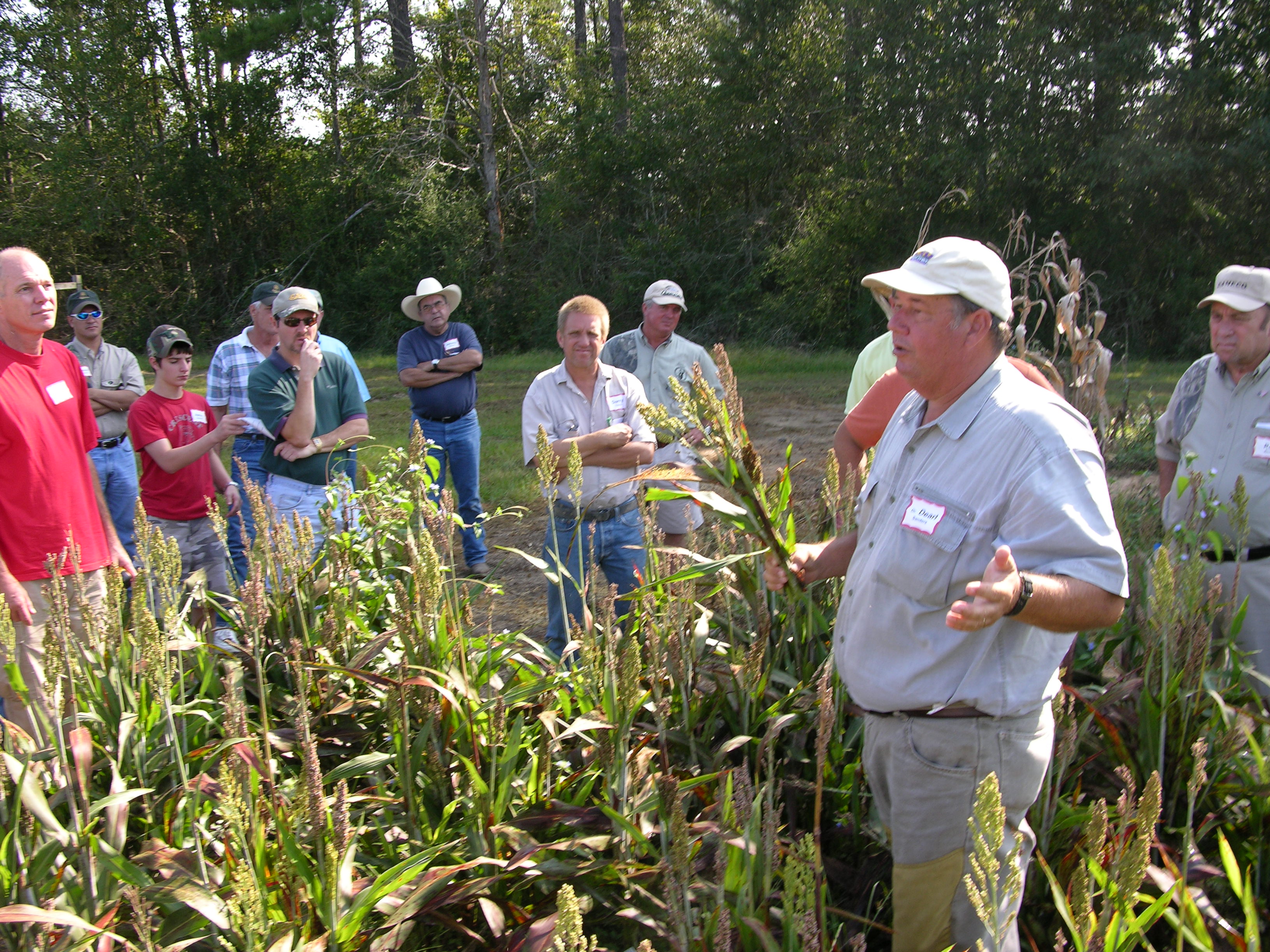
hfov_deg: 52.6
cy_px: 476
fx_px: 1284
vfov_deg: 40.7
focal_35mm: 35
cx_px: 635
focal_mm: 8.9
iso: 50
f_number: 4
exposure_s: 1/103
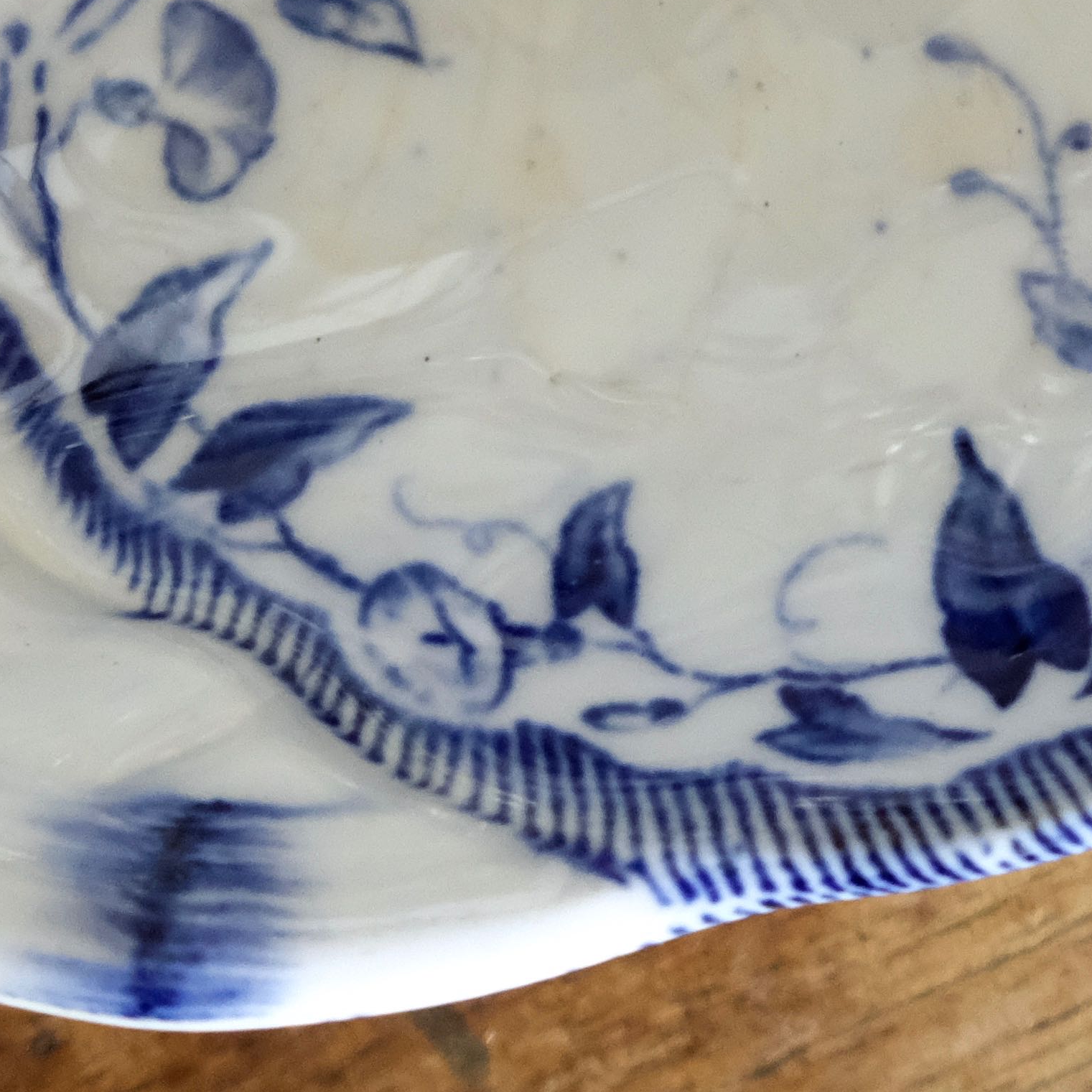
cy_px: -136
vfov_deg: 9.6
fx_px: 6460
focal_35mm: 181
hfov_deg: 9.7
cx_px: 773
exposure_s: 1/60
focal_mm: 35.8
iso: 6400
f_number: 4
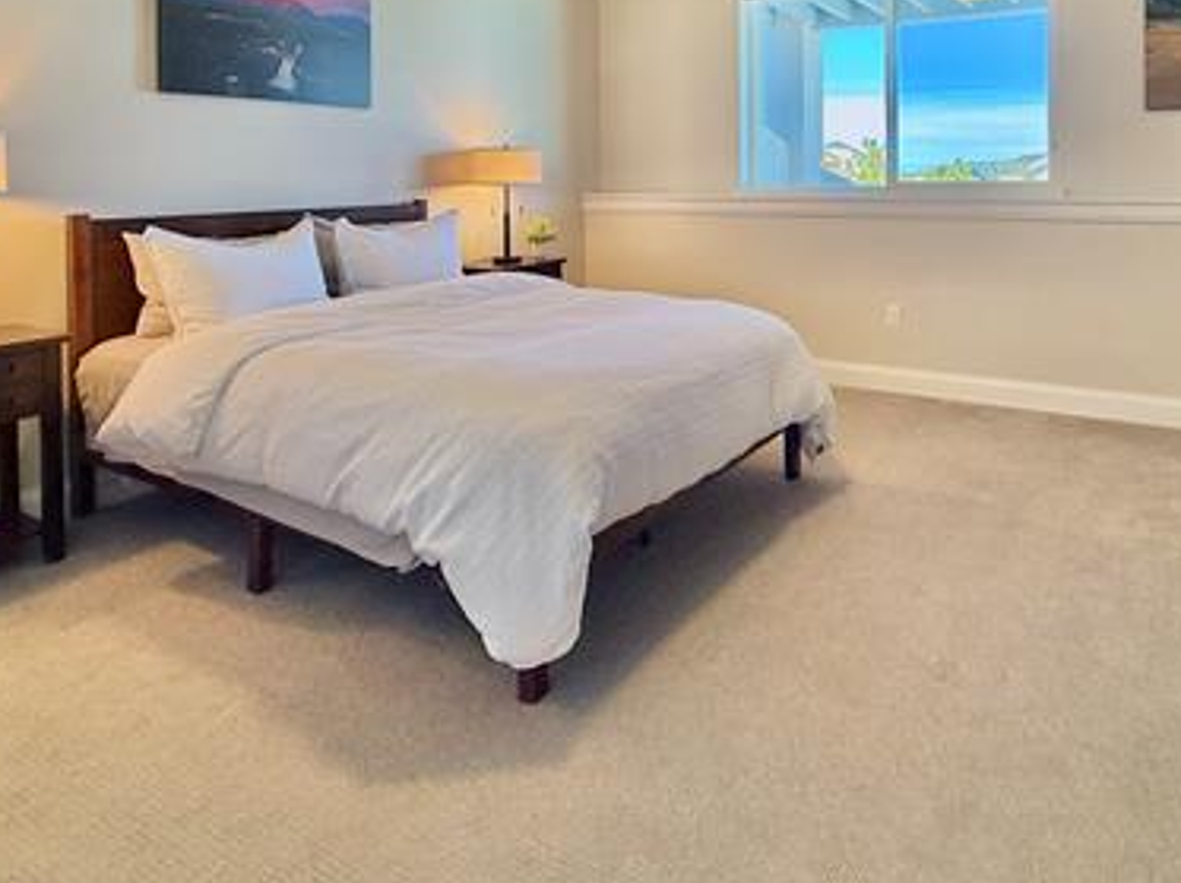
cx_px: 719
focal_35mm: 24
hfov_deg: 70.8
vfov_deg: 53.1
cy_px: 179
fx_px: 818
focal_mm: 2.22
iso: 160
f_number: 2.2
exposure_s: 1/120
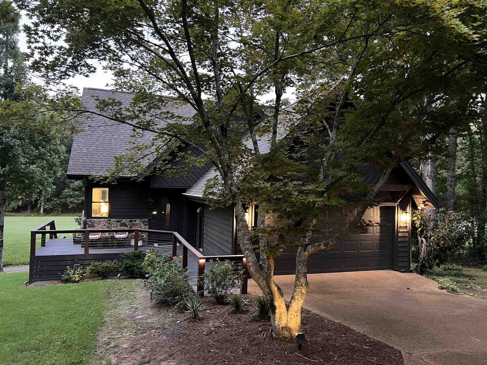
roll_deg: -1.6
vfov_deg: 53.1
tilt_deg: +0.3
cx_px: 244
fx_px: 366
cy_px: 182
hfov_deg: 67.3
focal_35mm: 26
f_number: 1.5
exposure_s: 1/30
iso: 500
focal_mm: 5.7
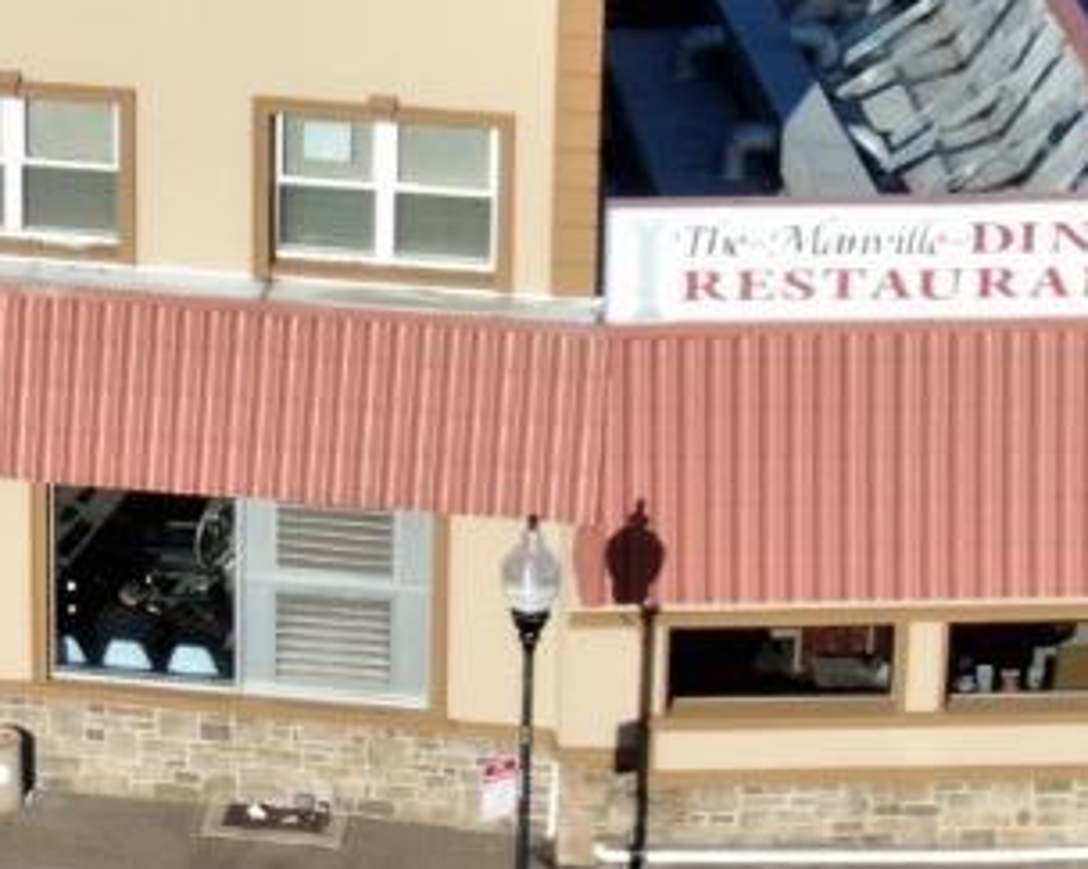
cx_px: 68
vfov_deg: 8.2
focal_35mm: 188
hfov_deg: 10.2
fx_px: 6052
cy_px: 263
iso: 100
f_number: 3.4
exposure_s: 1/800
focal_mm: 6.63
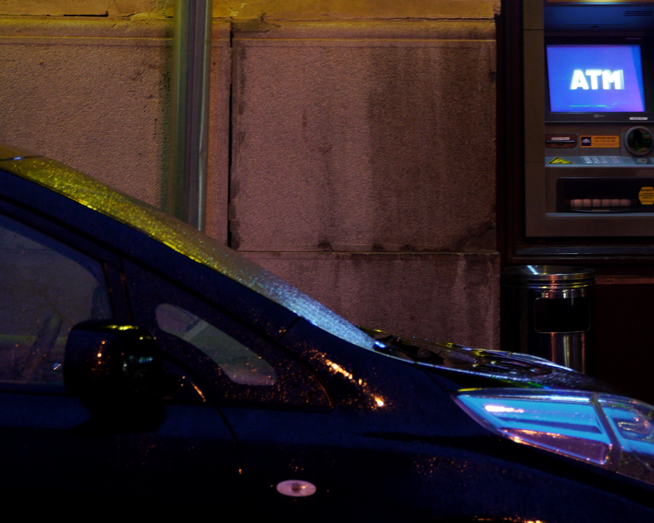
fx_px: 2845
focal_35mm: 147
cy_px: -149
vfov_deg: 10.3
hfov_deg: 13.0
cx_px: 119
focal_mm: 42
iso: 500
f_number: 2.8
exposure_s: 1/25
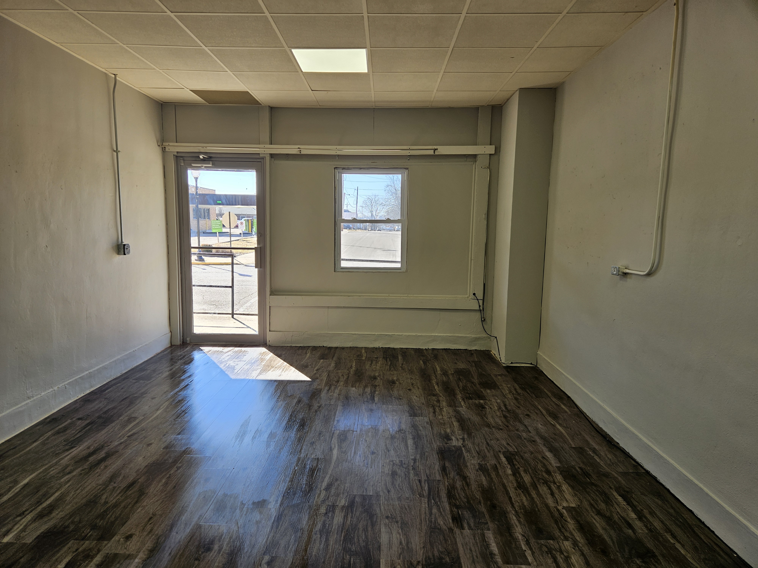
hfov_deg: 73.9
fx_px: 504
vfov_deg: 58.9
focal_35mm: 23
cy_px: 284
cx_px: 379
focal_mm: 5.4
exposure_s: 1/140
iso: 25
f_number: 1.8
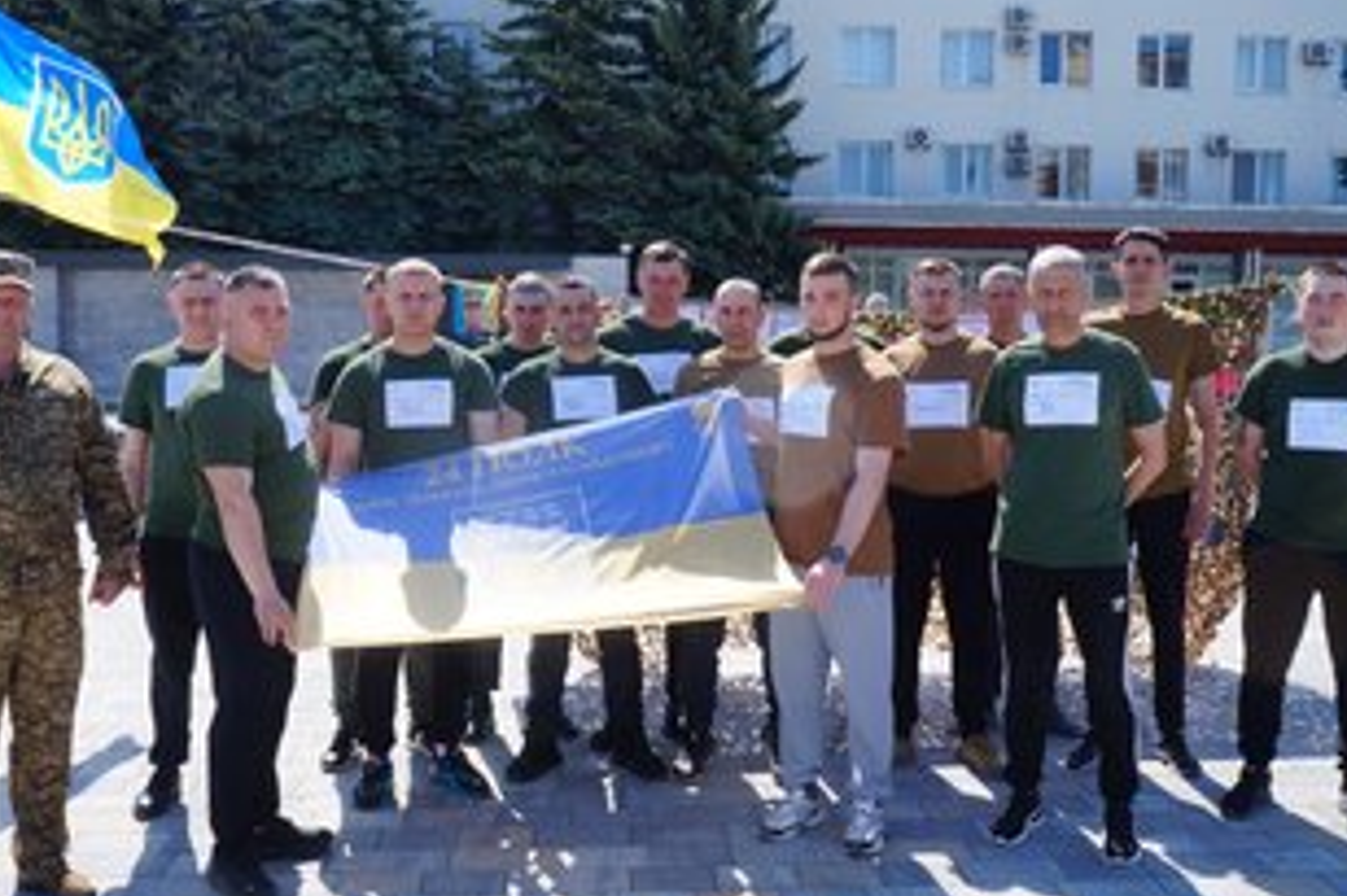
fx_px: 1458
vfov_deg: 34.1
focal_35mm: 39
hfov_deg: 49.5
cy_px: 494
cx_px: 604
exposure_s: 1/160
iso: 200
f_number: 13
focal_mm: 20
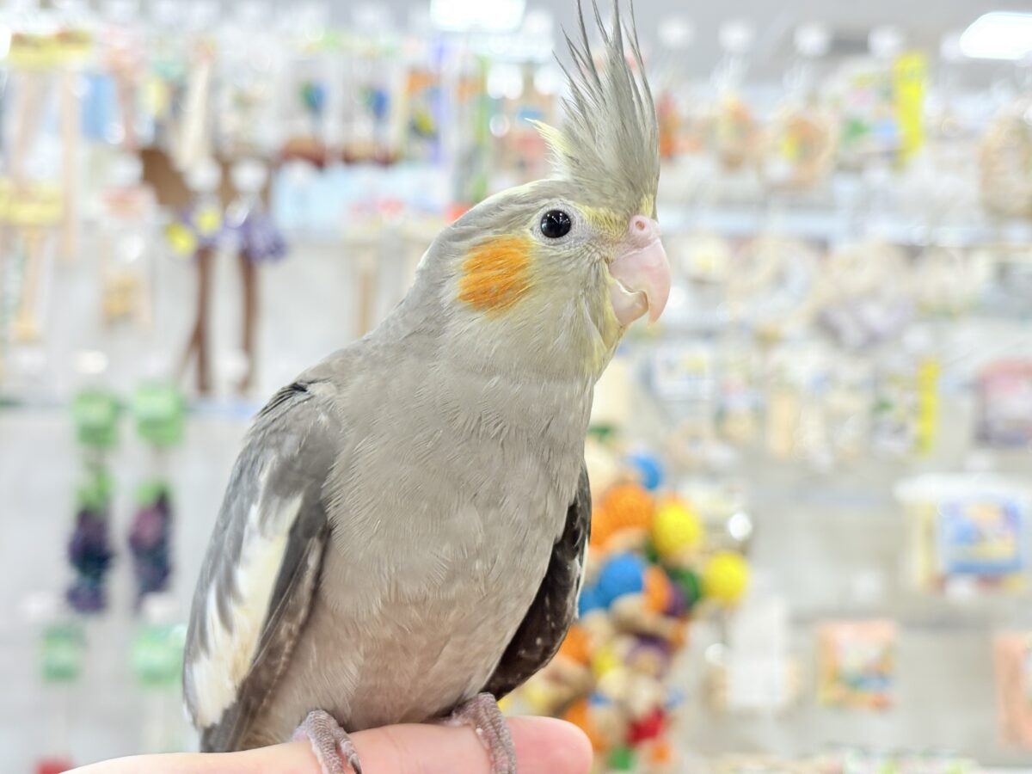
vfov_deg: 28.0
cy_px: 387
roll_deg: -1.1
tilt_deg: +5.7
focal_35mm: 52
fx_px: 1550
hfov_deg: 36.8
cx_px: 516
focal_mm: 5.96
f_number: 1.6
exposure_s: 1/50
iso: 64
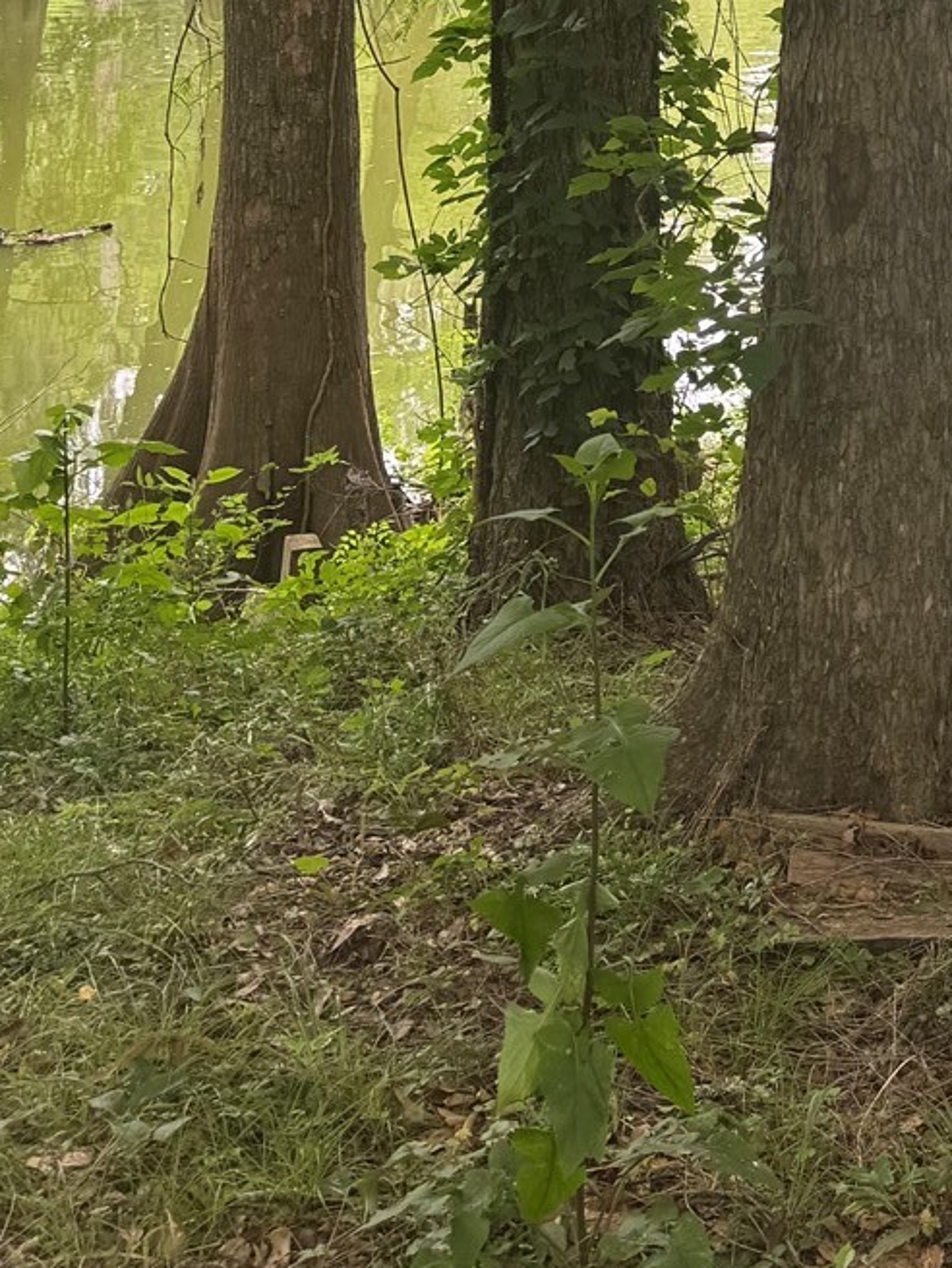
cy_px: -68
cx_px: 1167
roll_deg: -2.0
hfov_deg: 18.5
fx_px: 2747
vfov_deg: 24.5
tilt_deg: -6.6
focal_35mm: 75
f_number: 1.78
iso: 80
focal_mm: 6.76
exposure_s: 1/217
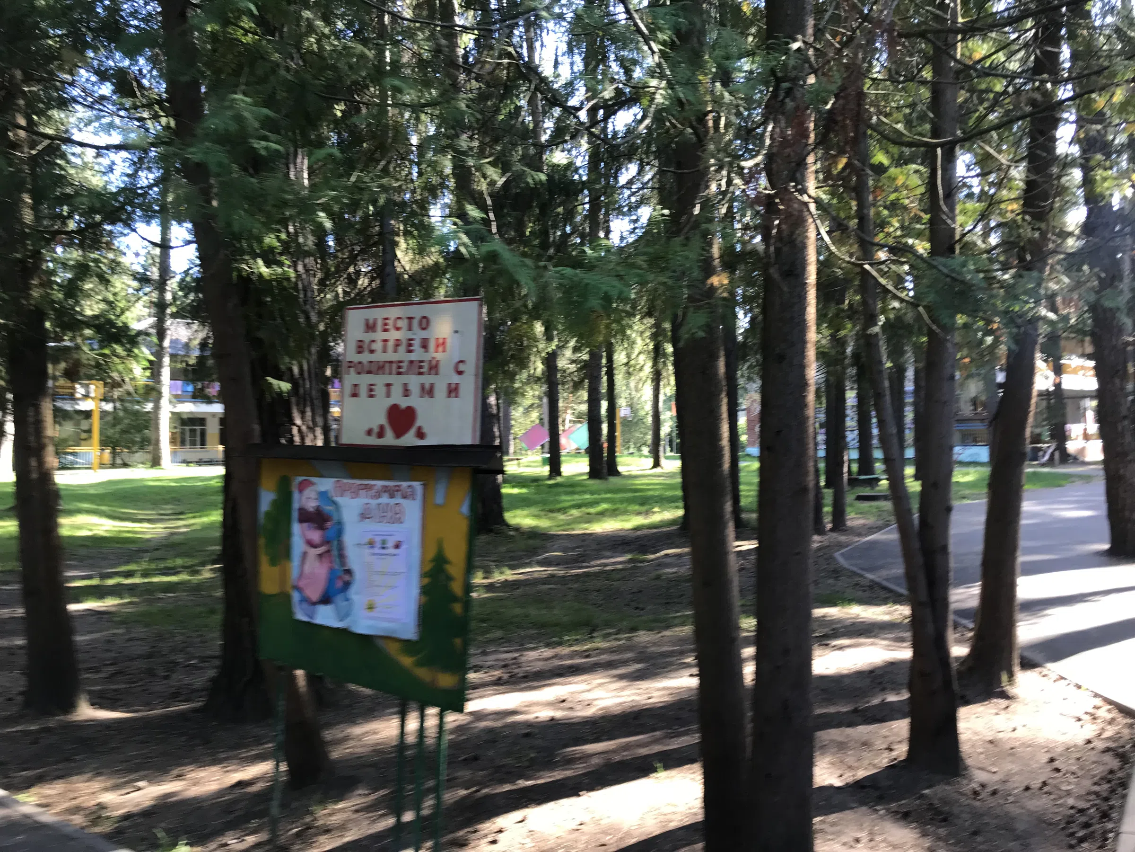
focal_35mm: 28
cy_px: 426
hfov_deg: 63.4
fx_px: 918
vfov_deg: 49.7
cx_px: 568
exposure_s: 1/100
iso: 32
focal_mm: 3.99
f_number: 1.8
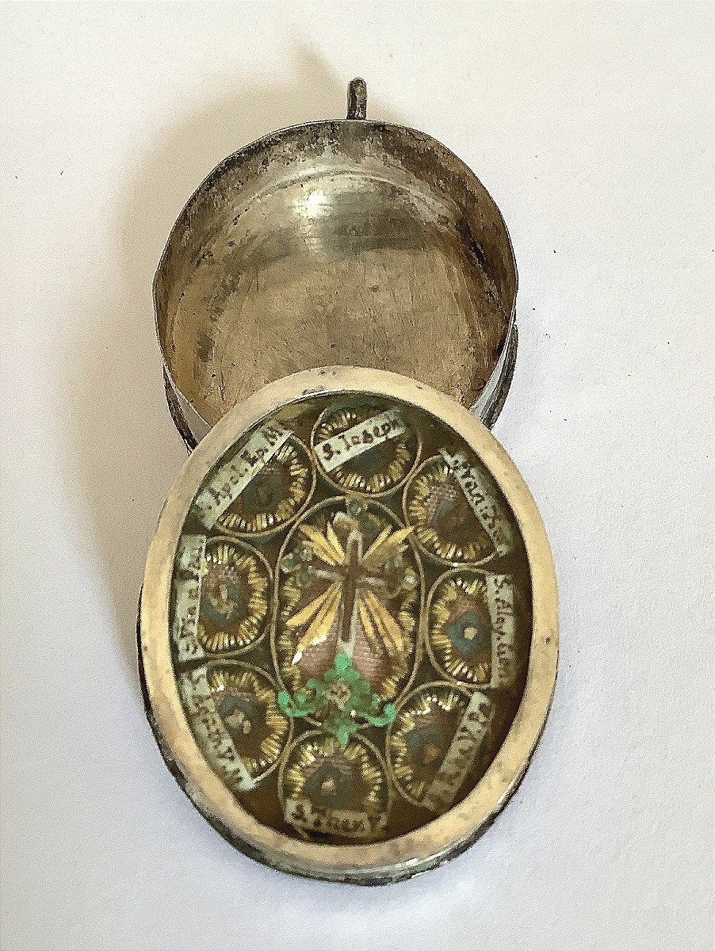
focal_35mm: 31
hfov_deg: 45.5
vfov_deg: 58.3
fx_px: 853
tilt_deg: -59.6
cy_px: 476
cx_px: 358
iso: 50
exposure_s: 1/60
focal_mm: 3.3
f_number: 2.4
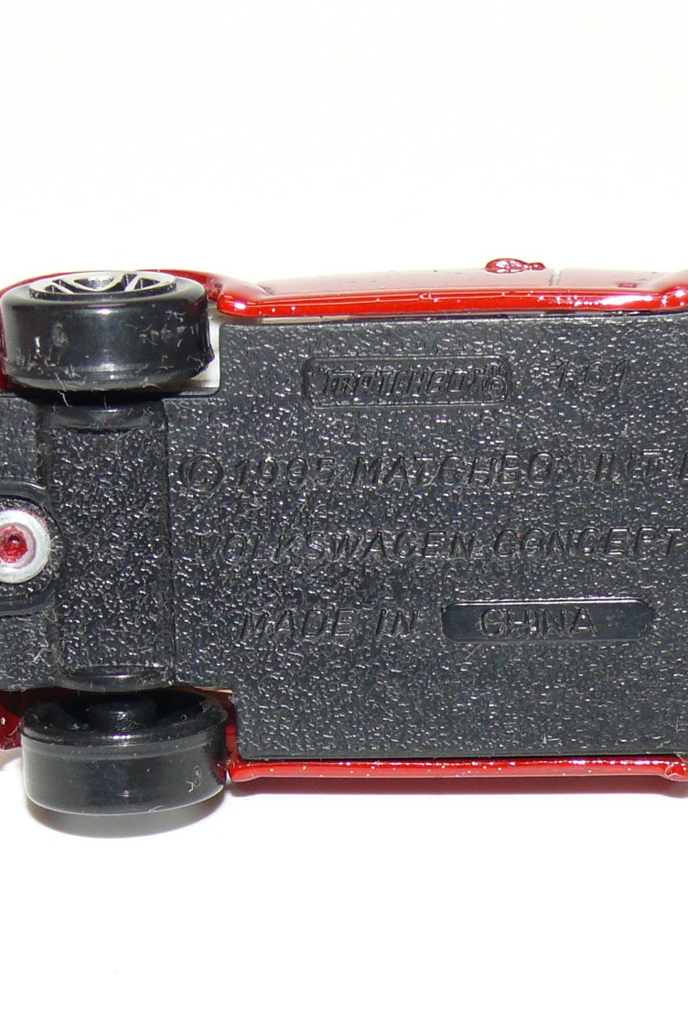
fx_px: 4440
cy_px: 532
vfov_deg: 13.2
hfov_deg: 8.9
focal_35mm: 155
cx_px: 491
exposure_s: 1/30
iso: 100
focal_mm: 13.7
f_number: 4
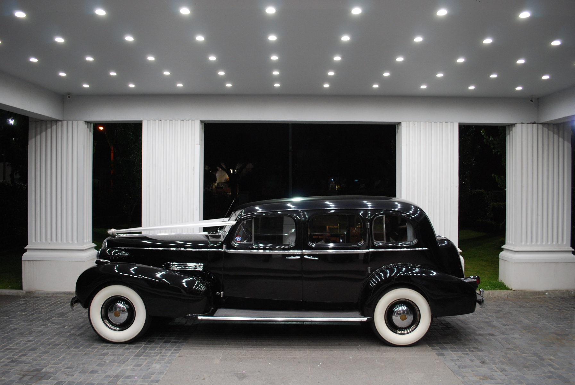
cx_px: 288
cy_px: 192
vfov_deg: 48.0
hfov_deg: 67.3
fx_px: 432
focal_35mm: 27
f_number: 3.5
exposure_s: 1/30
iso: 500
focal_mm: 18
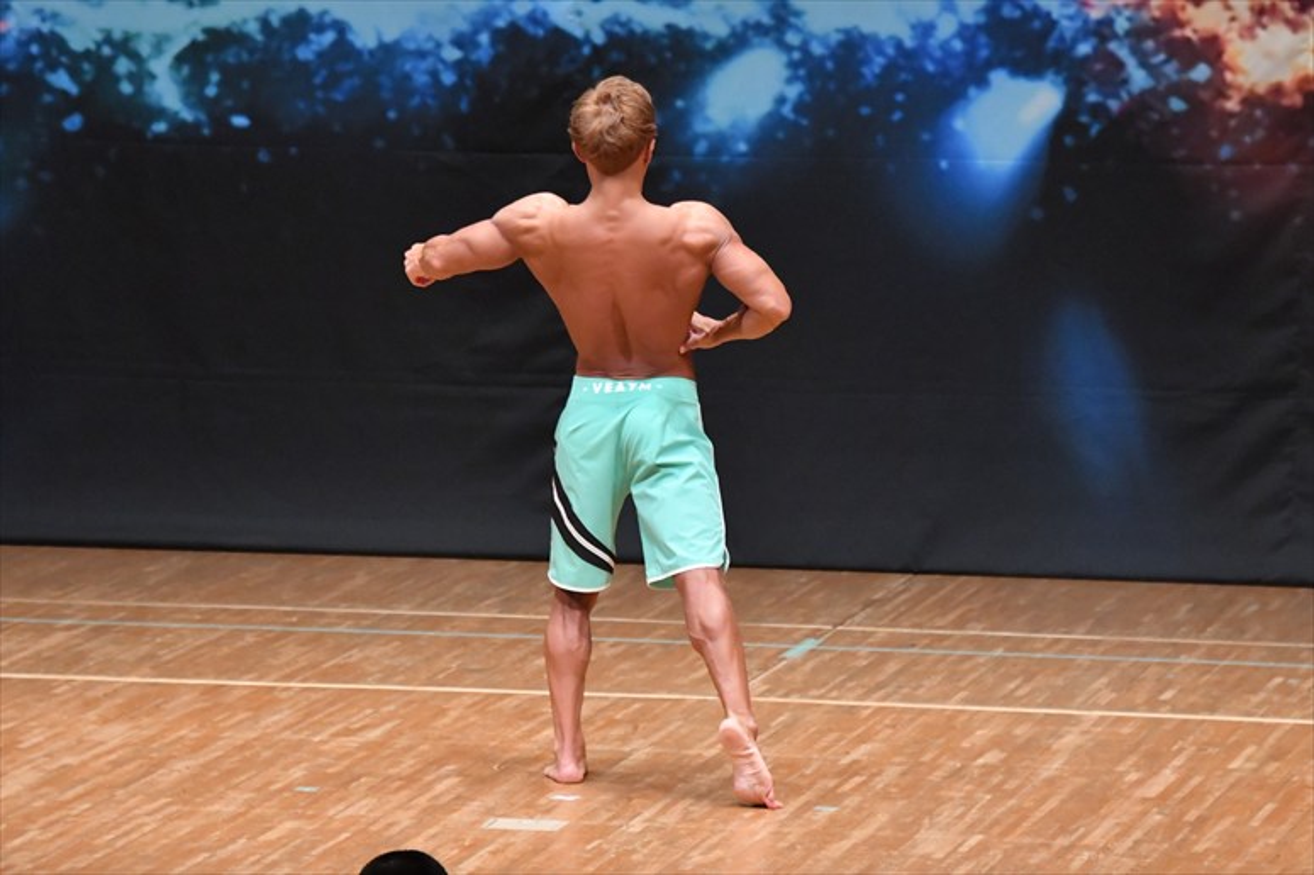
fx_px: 10398
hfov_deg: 7.2
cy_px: 438
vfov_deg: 4.8
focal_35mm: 285
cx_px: 657
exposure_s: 1/400
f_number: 5.6
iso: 8000
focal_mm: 190
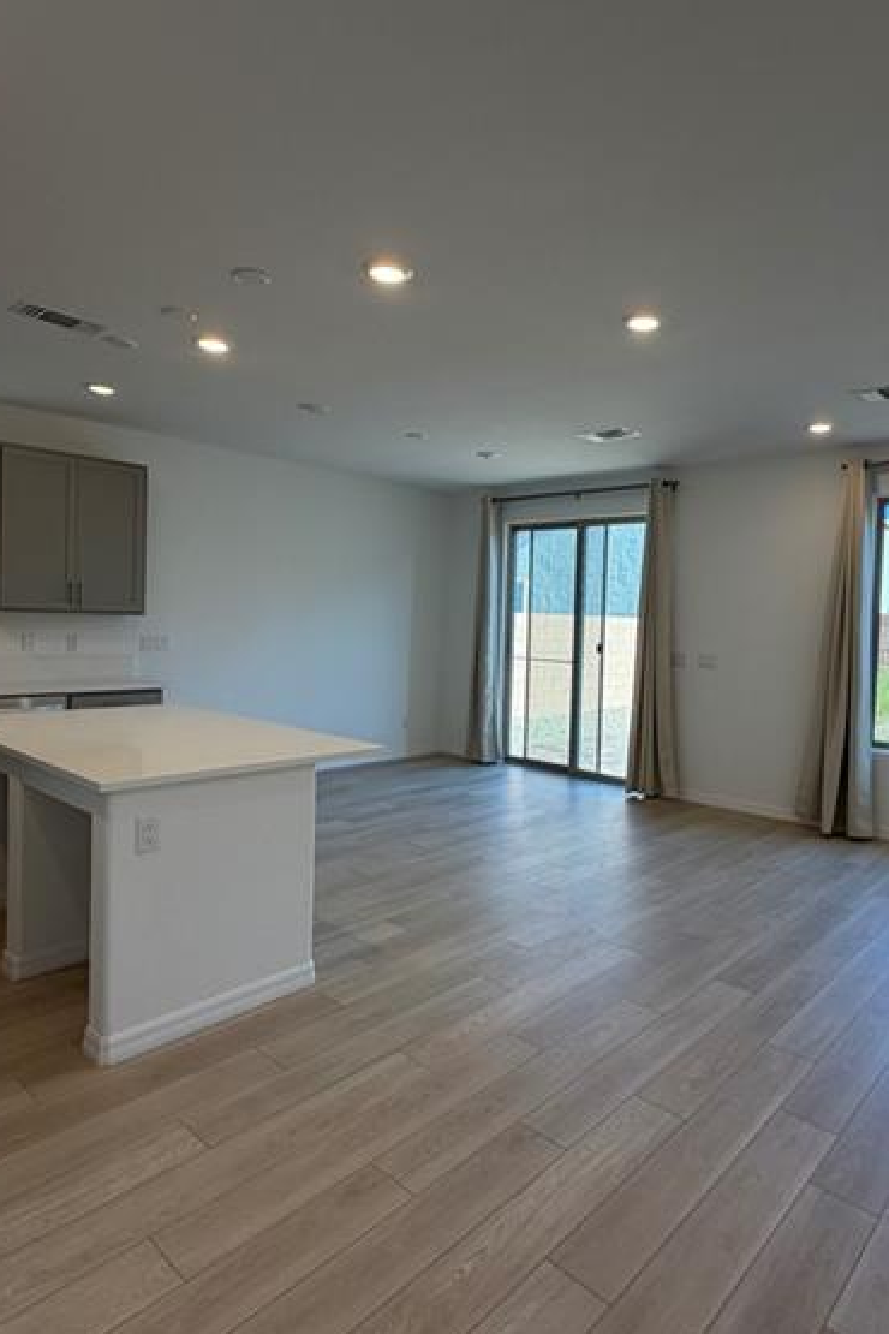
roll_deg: -1.5
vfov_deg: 81.2
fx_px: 778
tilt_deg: -2.6
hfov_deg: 58.9
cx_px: 545
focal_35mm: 21
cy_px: 642
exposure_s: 1/120
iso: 100
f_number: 2.2
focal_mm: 2.22
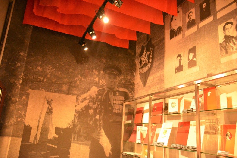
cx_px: 118
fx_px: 178
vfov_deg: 47.9
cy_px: 79
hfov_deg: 67.4
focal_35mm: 27
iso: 5000
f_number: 4.5
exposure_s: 1/80
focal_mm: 18
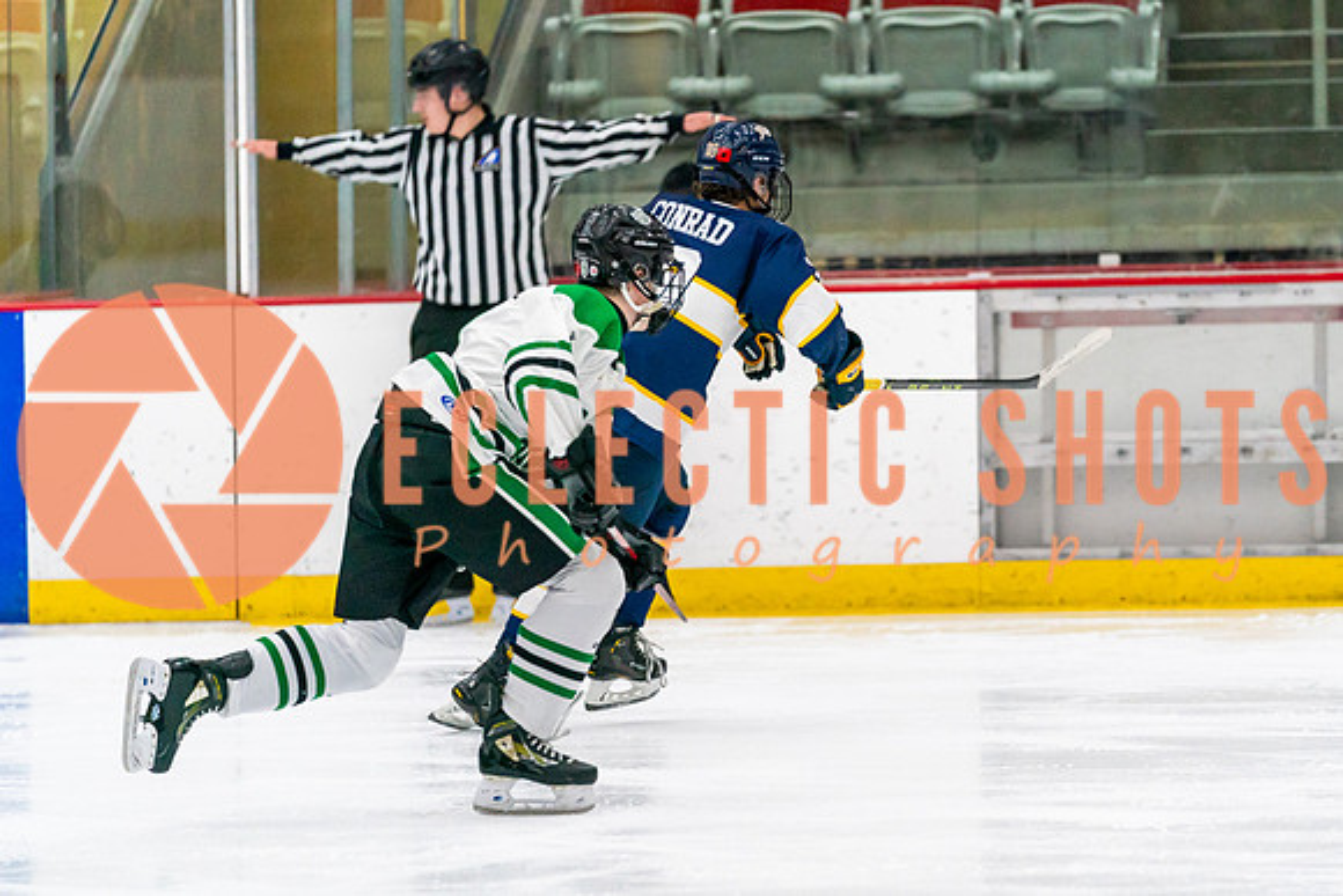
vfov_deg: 5.4
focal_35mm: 254
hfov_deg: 8.1
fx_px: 9478
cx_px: 807
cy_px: 448
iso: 3200
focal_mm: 198
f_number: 2.8
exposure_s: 1/1250
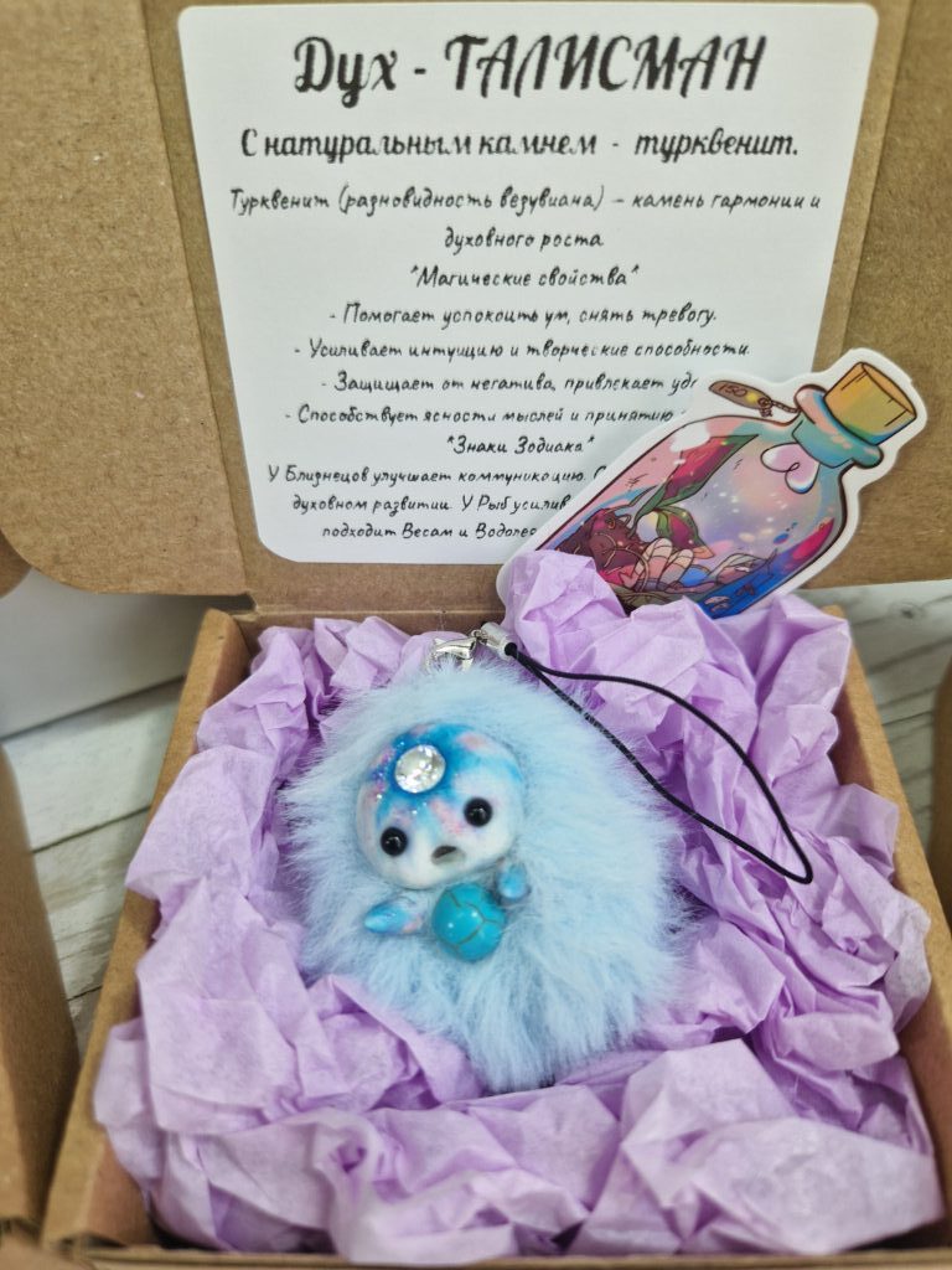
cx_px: 476
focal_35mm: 23
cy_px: 635
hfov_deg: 58.9
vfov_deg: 73.9
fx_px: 843
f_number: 1.8
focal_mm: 5.4
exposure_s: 1/100
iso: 50
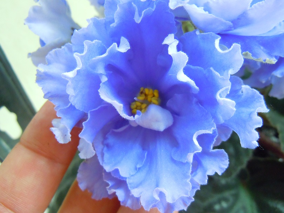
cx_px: 142
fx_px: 246
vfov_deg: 46.8
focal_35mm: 30
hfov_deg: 59.9
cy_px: 106
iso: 800
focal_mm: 5.4
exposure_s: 1/125
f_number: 3.5
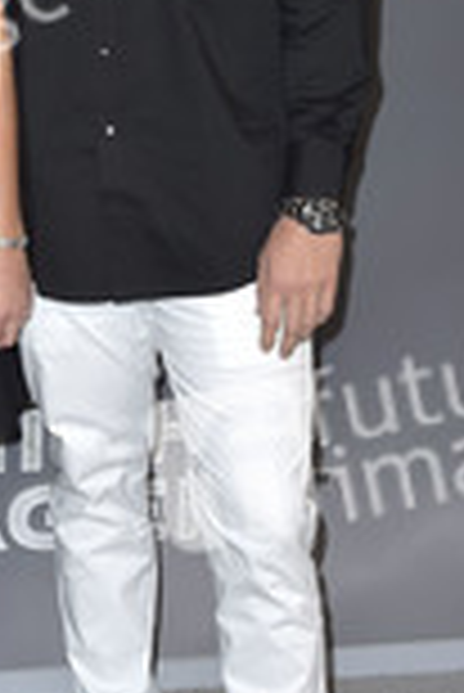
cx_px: -29
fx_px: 2257
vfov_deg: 17.4
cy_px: 220
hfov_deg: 11.6
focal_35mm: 117
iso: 400
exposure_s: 1/250
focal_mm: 45
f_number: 6.3
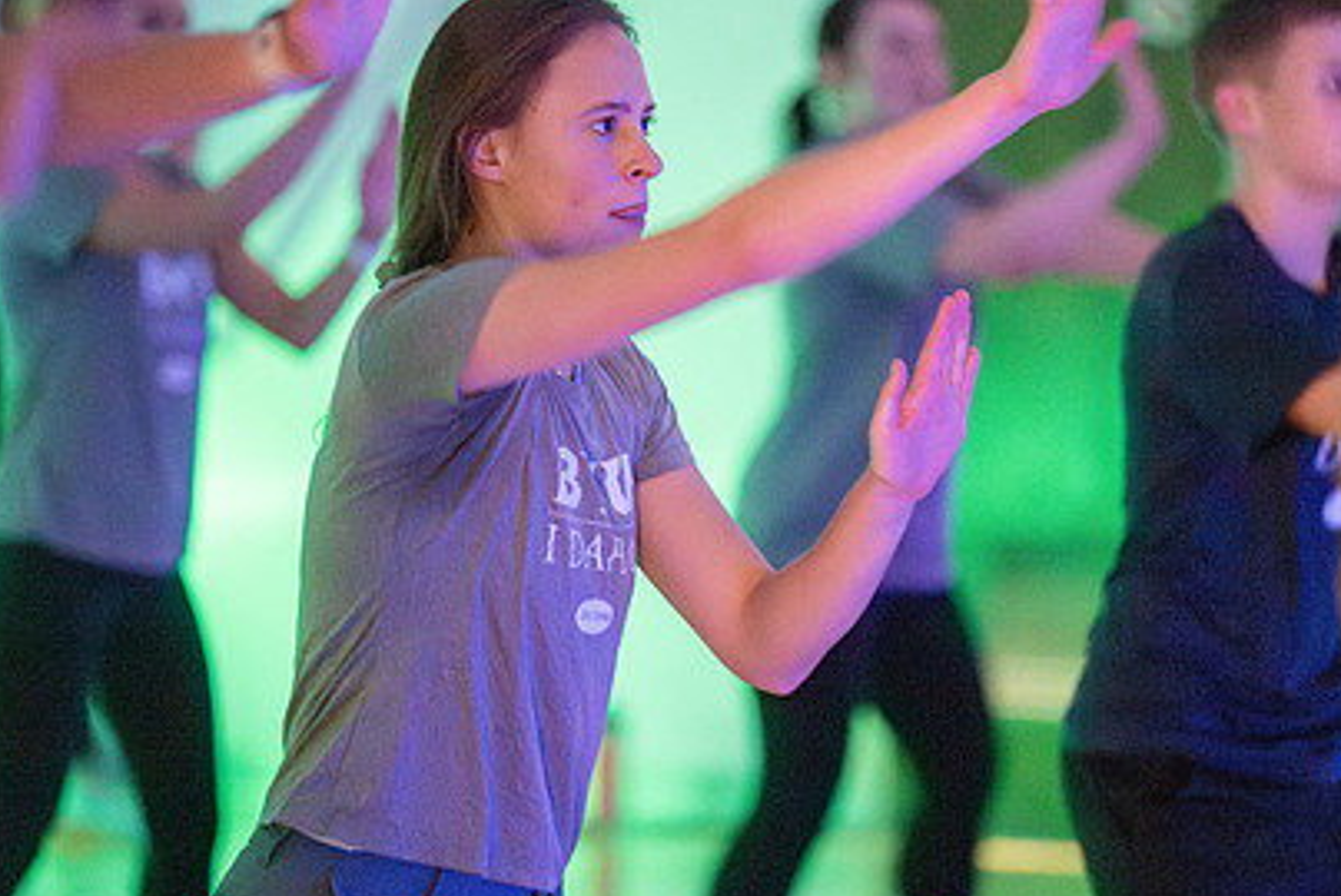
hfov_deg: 7.2
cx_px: 827
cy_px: 390
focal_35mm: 287
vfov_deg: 4.8
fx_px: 10698
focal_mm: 200
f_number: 2.8
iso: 12800
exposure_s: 1/80
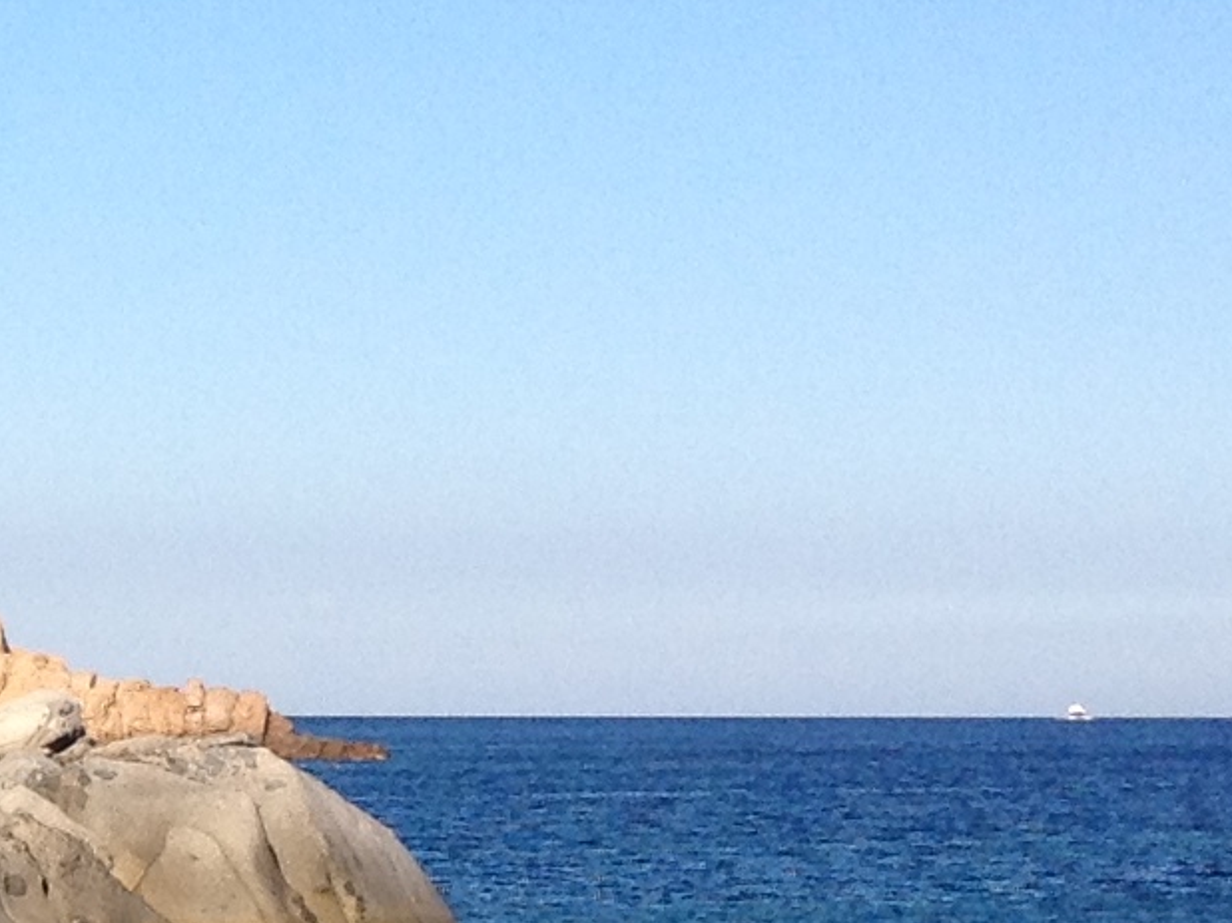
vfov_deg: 8.0
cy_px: 572
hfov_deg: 9.8
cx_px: -1407
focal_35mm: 185
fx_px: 6582
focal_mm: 4.28
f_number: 2.4
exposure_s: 1/1972
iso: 64
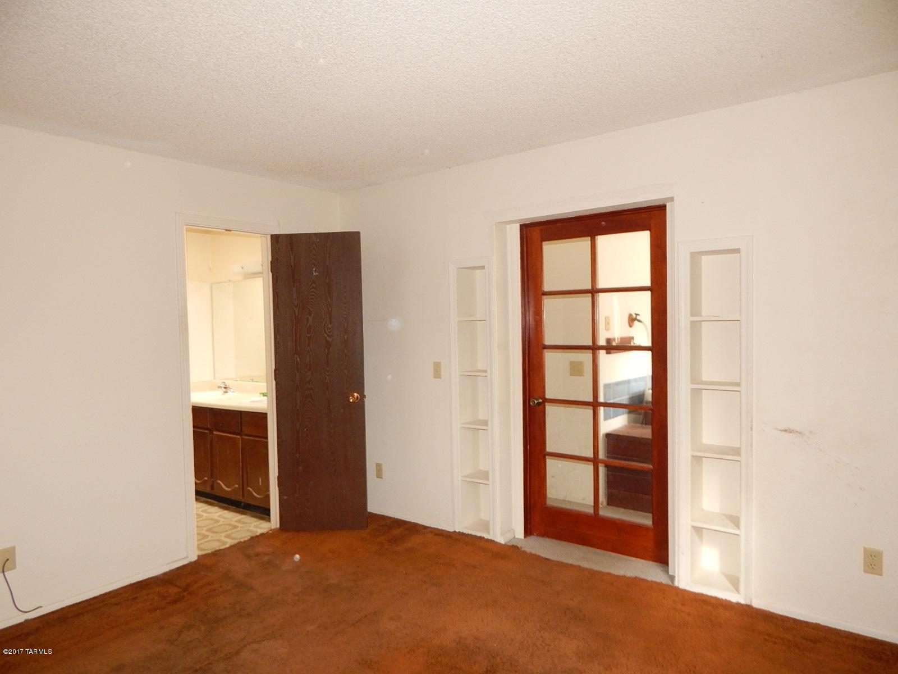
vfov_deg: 61.1
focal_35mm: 22
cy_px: 337
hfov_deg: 76.4
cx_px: 449
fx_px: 571
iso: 250
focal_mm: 4
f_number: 3
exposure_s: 1/30
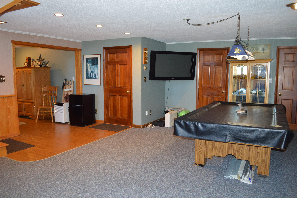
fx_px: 223
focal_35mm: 27
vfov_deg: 47.8
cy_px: 99
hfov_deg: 67.4
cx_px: 148
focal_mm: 18
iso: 1000
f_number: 3.5
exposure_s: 1/60
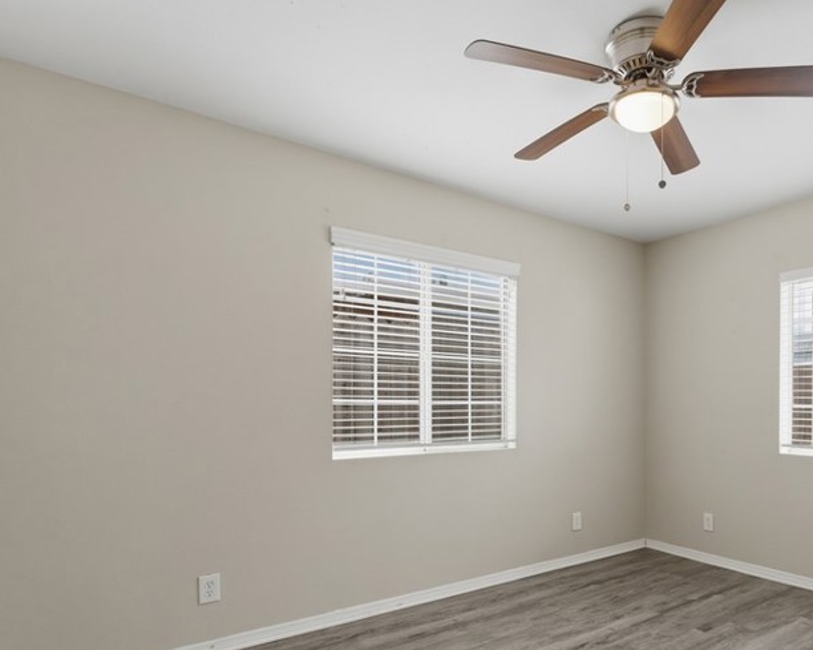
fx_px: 529
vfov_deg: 62.2
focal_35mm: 22
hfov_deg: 72.0
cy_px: 409
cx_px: 566
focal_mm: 14
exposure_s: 1/15
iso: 400
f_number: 8
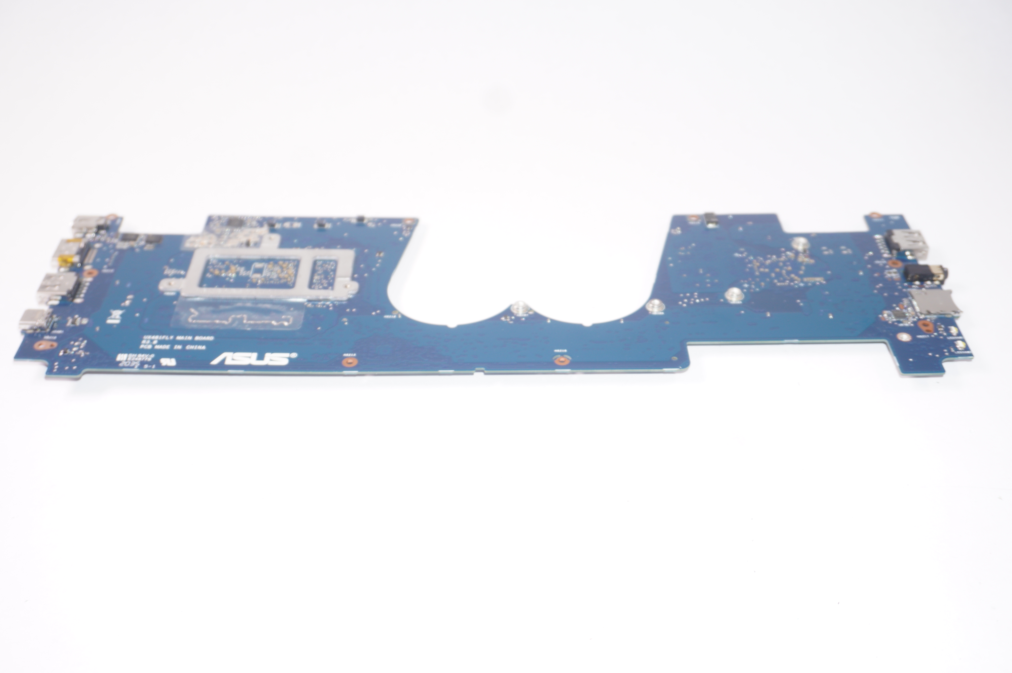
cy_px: 336
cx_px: 506
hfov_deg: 48.0
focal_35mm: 40
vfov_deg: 33.0
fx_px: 1137
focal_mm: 27
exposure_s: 1/60
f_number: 5.6
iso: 100
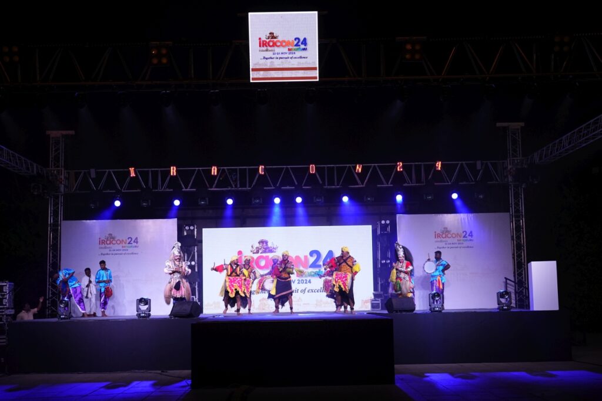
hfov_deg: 38.2
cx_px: 301
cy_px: 200
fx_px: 870
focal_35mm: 52
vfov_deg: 26.0
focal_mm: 52
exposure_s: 1/200
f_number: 5
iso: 1600
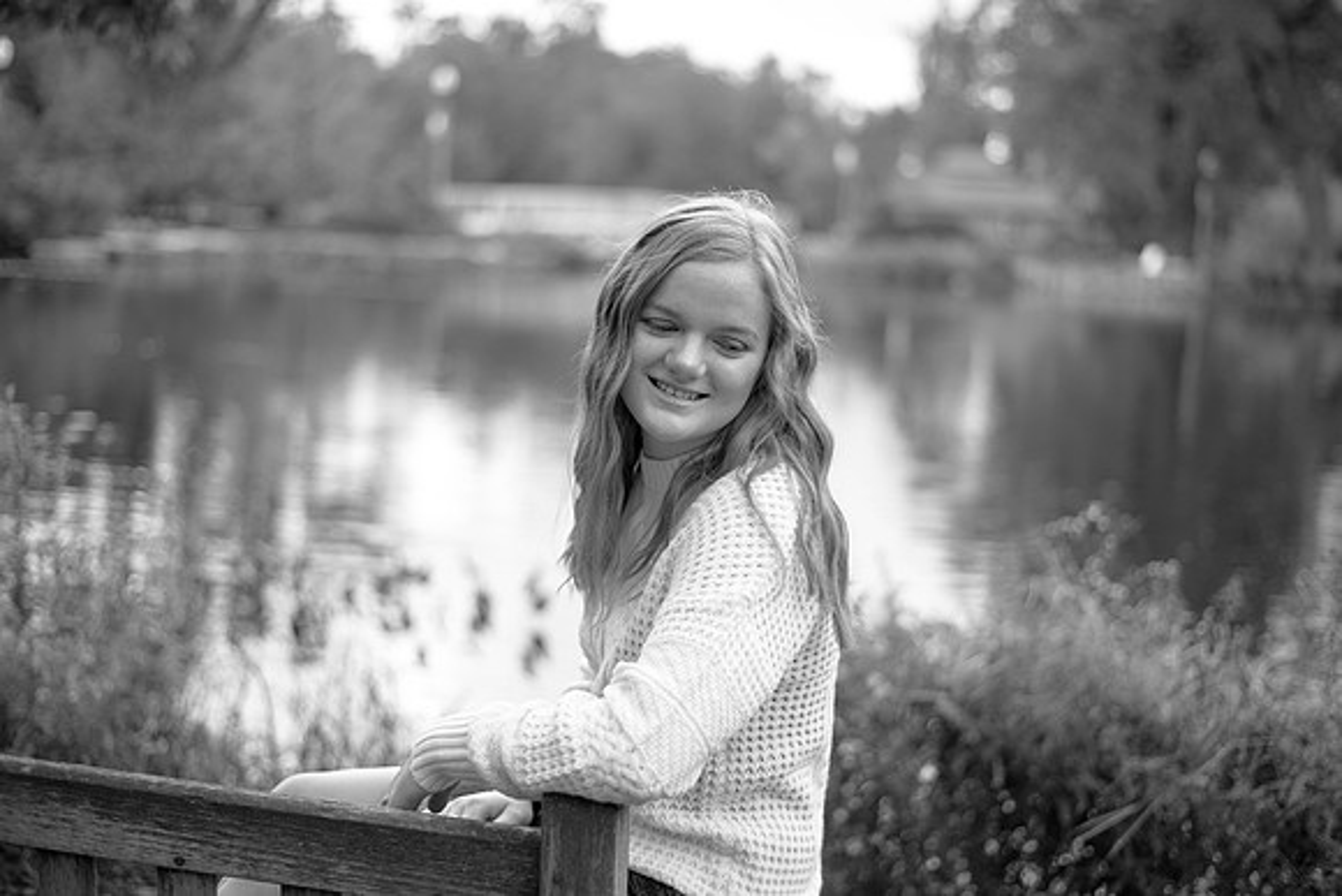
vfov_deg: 27.0
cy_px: 448
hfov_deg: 39.6
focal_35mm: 50
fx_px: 1864
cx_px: 671
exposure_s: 1/640
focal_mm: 50
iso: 125
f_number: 2
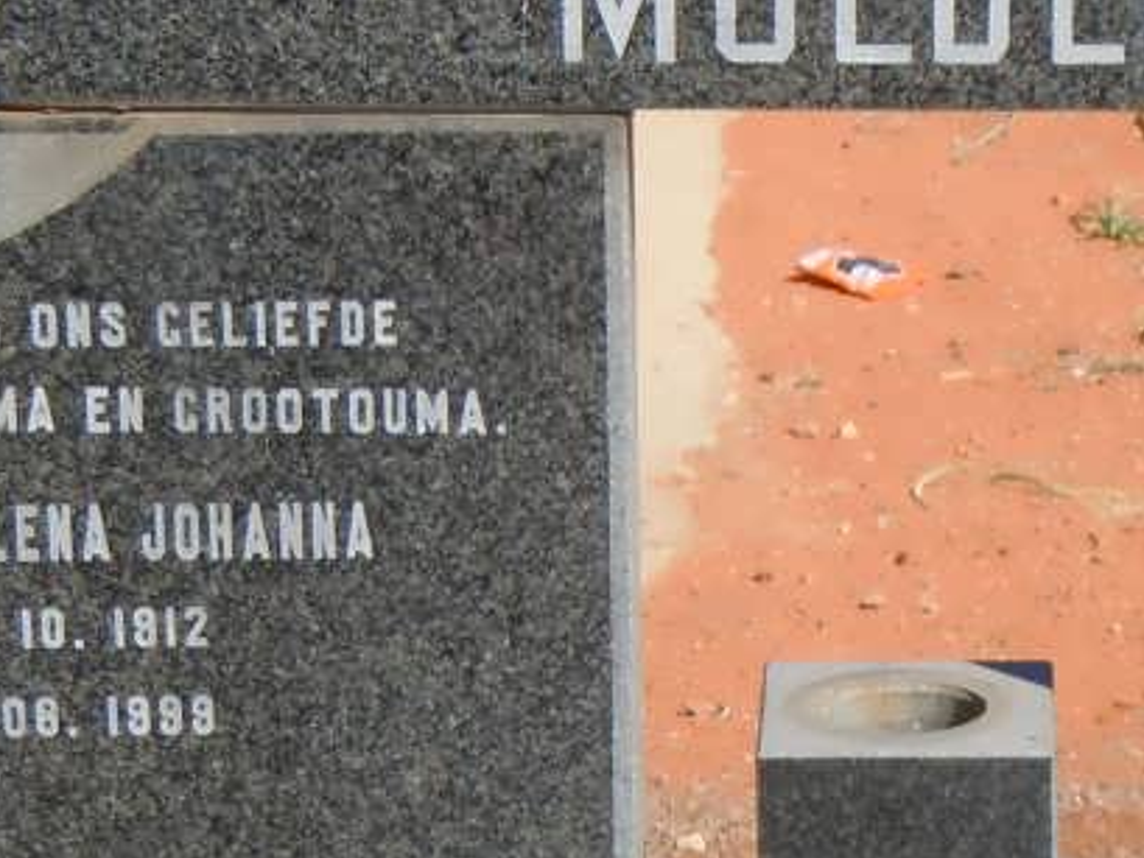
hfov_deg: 8.7
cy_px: 668
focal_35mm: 226
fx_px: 7471
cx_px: 945
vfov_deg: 6.6
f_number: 8.6
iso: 200
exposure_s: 1/320
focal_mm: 13.9
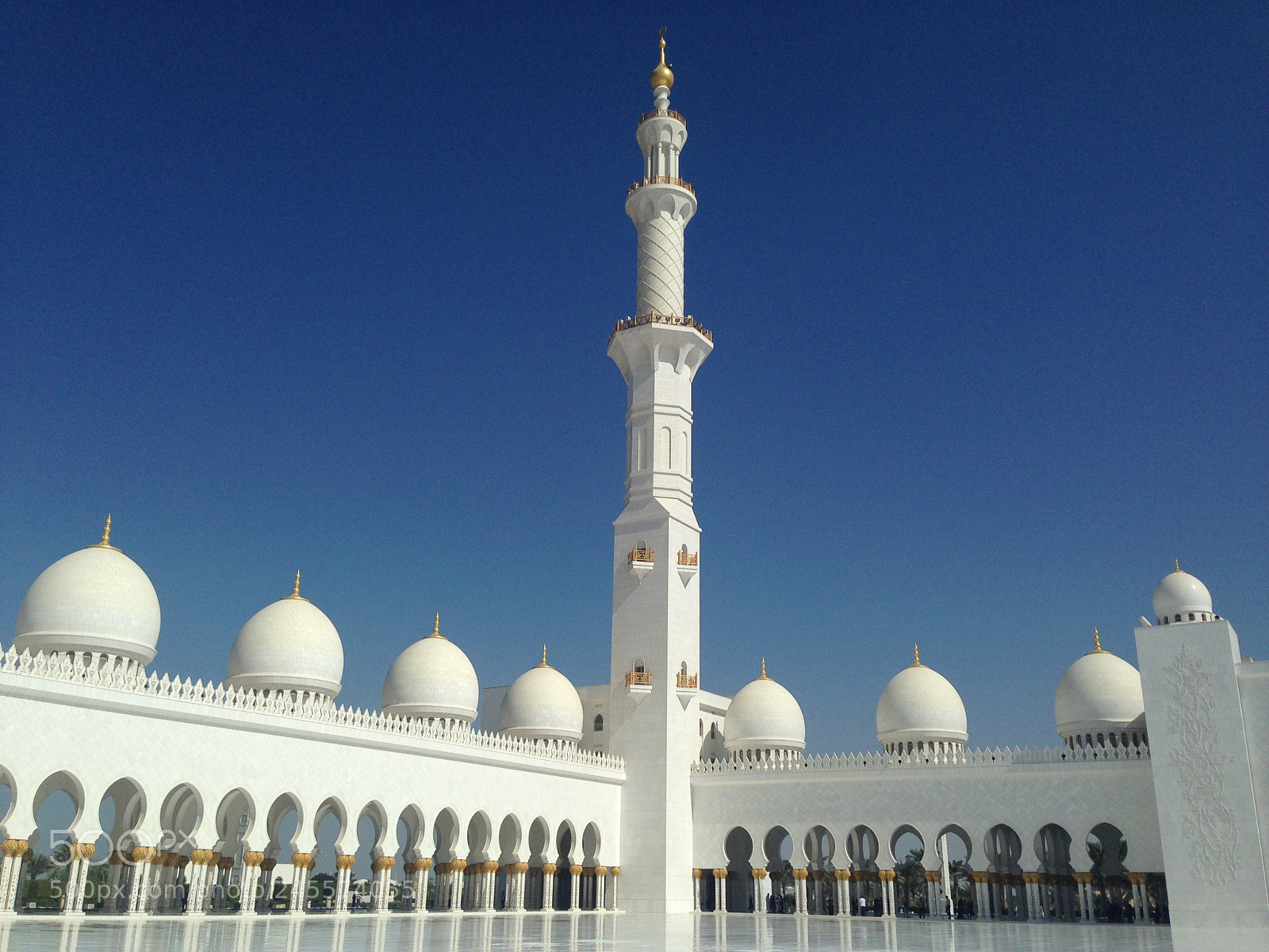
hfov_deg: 55.4
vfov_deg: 42.9
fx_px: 1210
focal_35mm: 33
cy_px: 476
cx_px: 634
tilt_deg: +20.6
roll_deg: -2.4
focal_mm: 4.12
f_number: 2.4
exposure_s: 1/5435
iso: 50
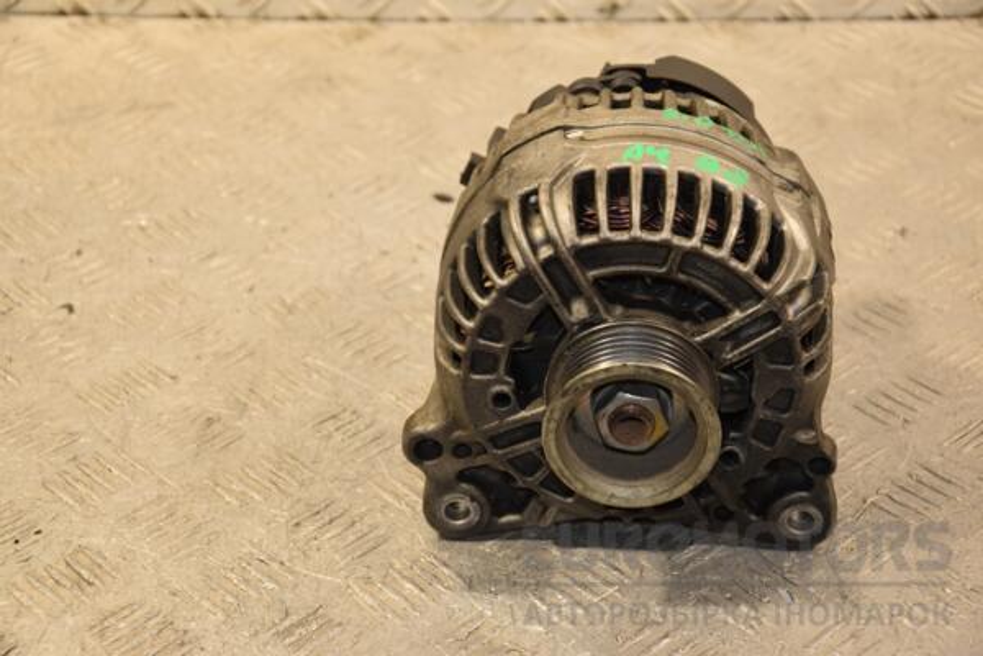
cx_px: 492
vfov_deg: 14.7
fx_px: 2539
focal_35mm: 93
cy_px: 328
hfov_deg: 21.9
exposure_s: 1/125
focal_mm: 62
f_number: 5.3
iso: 800
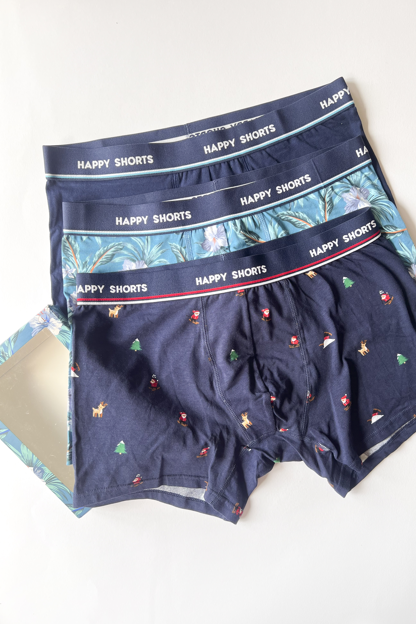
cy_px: 318
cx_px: 240
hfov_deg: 46.2
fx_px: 485
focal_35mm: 28
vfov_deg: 65.5
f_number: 1.5
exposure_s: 1/120
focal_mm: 5.7
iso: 64
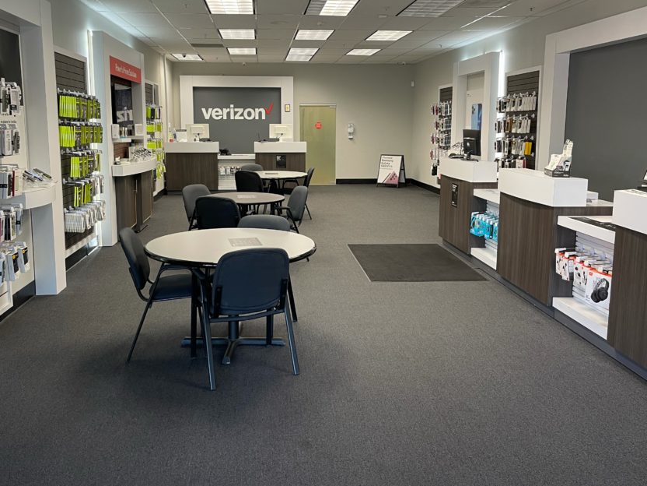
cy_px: 199
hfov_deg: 56.8
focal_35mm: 32
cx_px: 299
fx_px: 598
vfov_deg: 44.0
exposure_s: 1/60
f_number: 1.6
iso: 80
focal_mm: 5.1
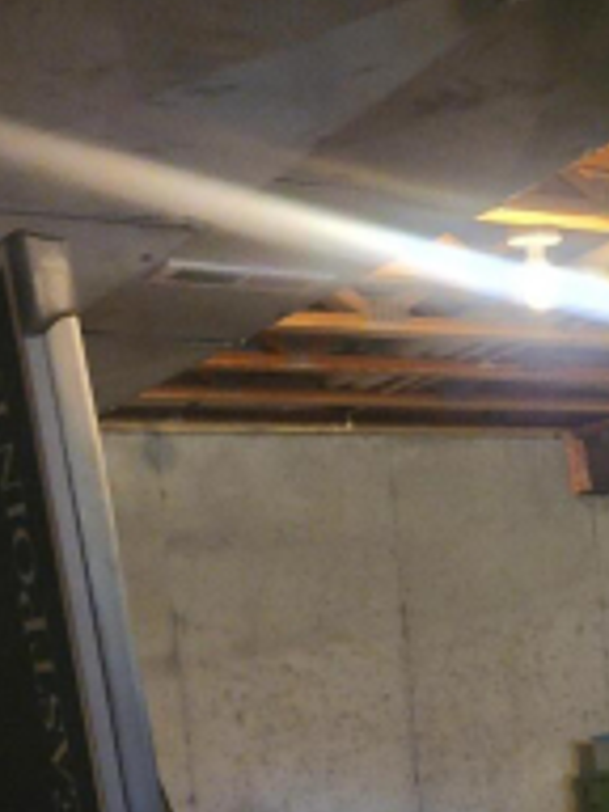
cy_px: 848
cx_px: 757
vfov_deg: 23.2
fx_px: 1877
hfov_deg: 17.5
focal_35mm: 80
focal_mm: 6.4
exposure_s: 1/10
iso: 400
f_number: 1.8
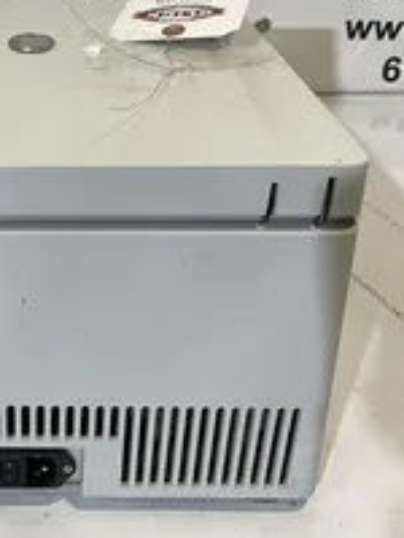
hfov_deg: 26.7
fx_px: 809
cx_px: 13
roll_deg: -0.6
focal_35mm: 52
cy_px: 183
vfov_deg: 36.5
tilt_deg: -30.6
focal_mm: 4.2
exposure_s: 1/60
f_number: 1.6
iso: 100
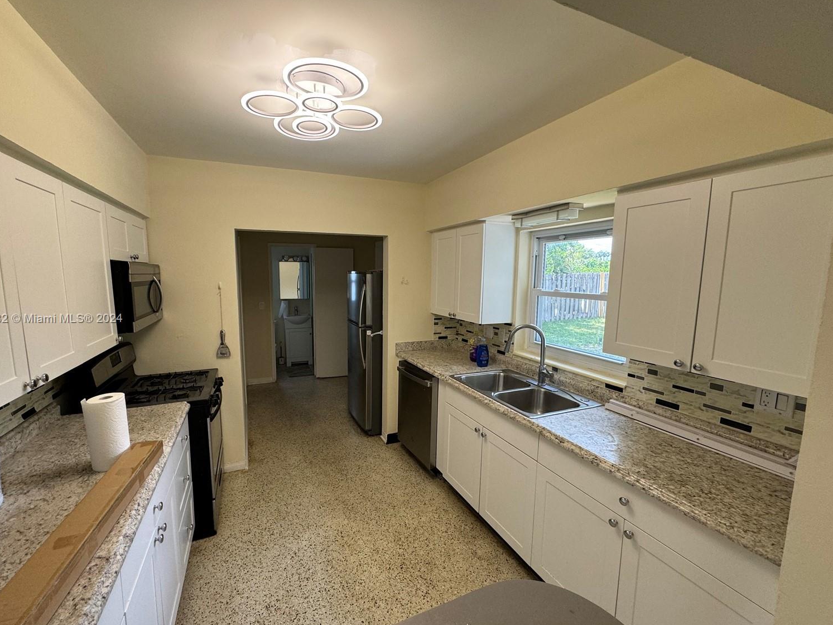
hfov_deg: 98.0
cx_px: 391
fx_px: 361
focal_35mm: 15
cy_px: 319
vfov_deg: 81.7
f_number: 2.2
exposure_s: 1/120
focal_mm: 2.22
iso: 125
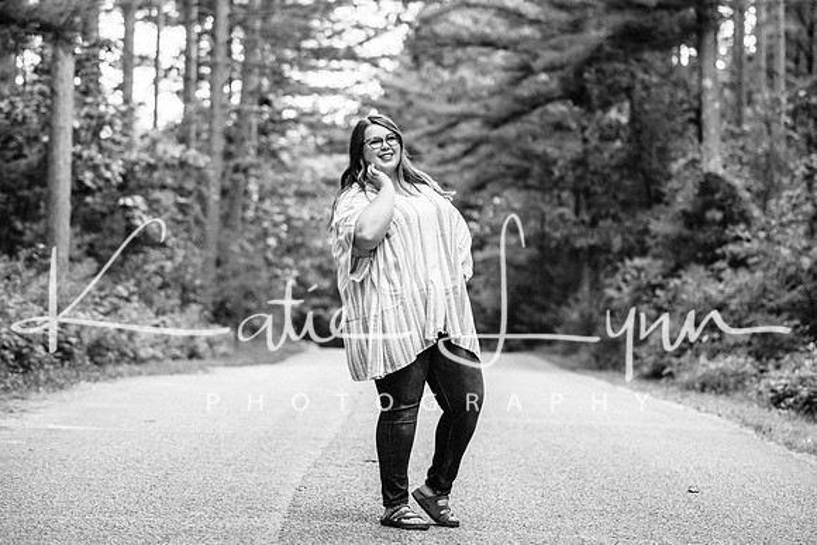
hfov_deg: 19.1
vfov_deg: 12.8
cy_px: 230
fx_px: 2425
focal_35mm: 107
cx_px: 423
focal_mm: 90
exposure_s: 1/320
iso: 800
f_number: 2.8
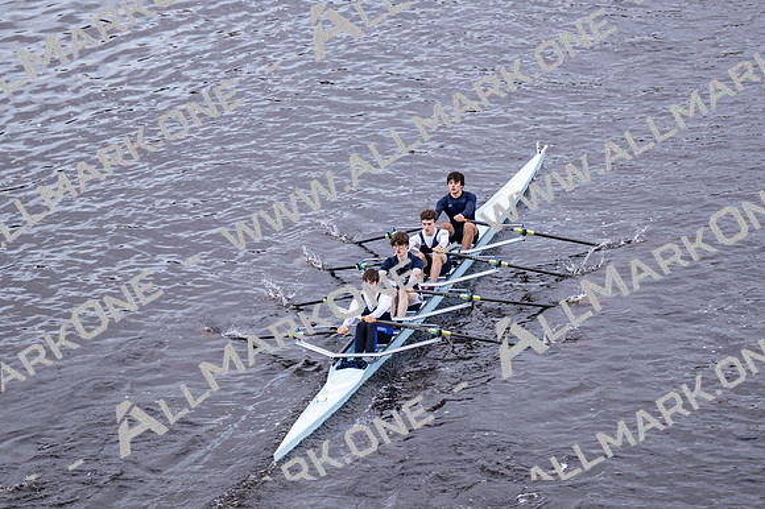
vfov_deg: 7.3
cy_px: 254
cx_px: 382
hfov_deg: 11.0
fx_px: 3971
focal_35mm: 187
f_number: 2.8
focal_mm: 125
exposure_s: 1/2000
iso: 1000
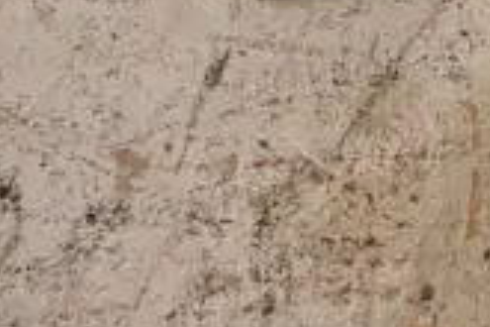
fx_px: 1361
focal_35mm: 100
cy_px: -98
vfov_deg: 13.2
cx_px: 656
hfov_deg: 18.8
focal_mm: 5.5
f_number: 2.8
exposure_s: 1/40
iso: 80
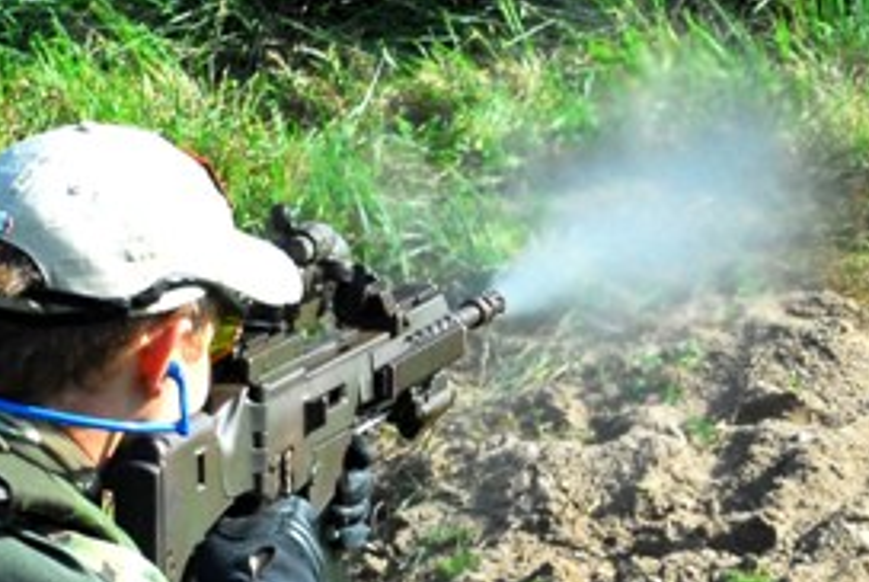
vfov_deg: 4.7
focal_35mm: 294
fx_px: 7104
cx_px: 891
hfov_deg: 7.0
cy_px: 632
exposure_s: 1/350
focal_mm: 52
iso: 400
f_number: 10
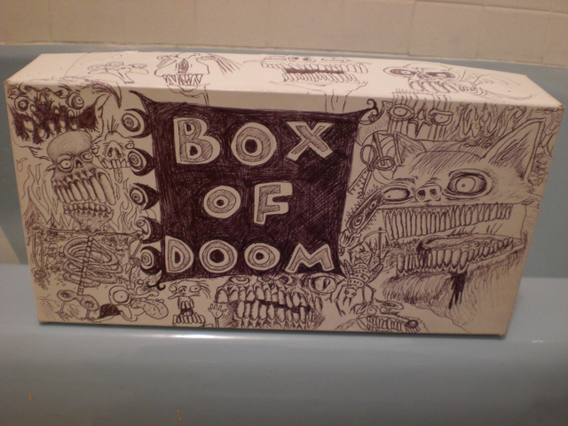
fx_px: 624
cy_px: 213
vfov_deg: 37.7
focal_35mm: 38
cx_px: 284
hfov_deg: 49.0
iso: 200
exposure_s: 1/6
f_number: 3.1
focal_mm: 6.3
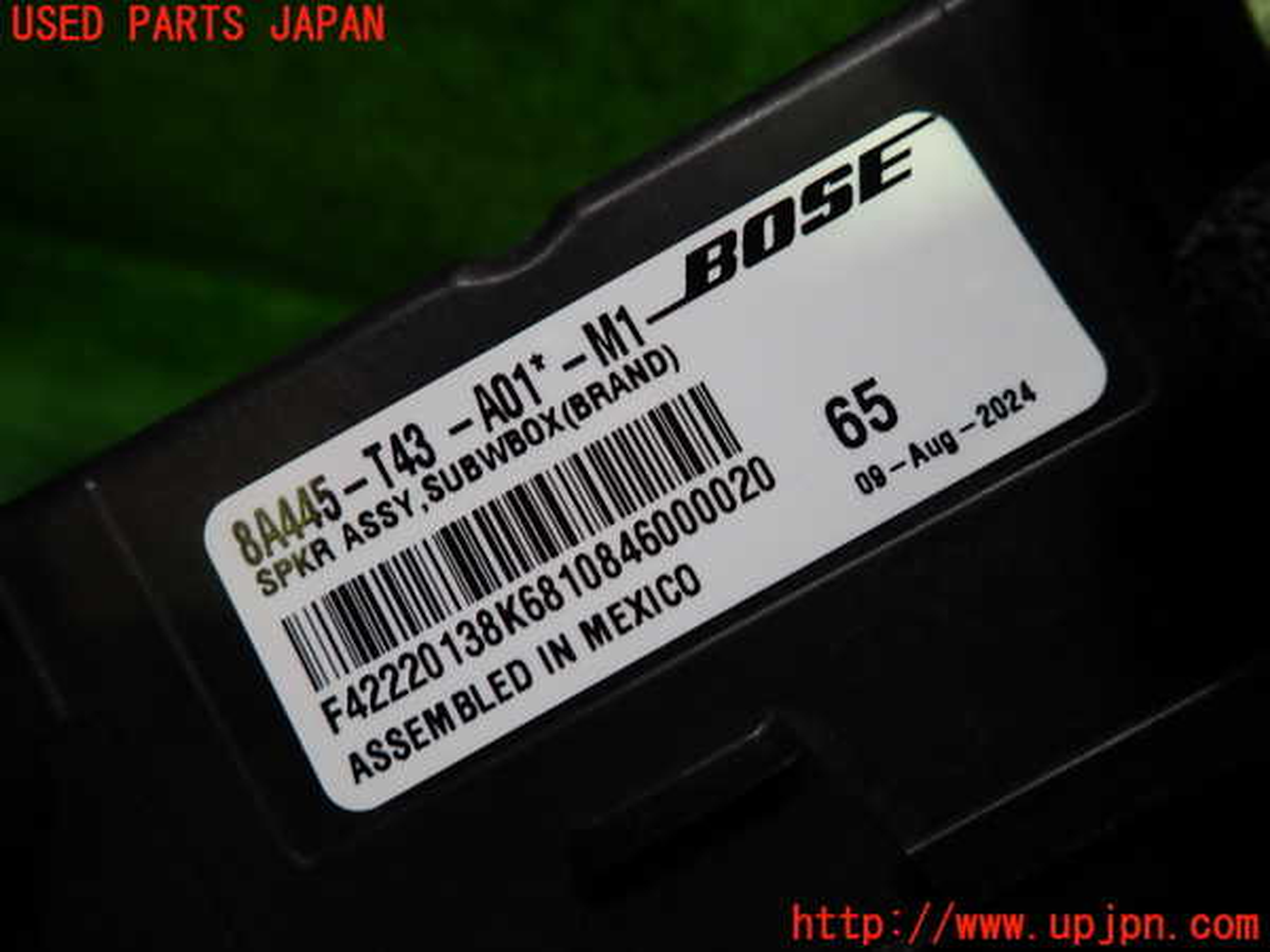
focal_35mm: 25
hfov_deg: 69.4
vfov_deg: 54.9
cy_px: 476
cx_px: 635
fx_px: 917
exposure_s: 1/80
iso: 100
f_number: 2
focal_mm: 4.5
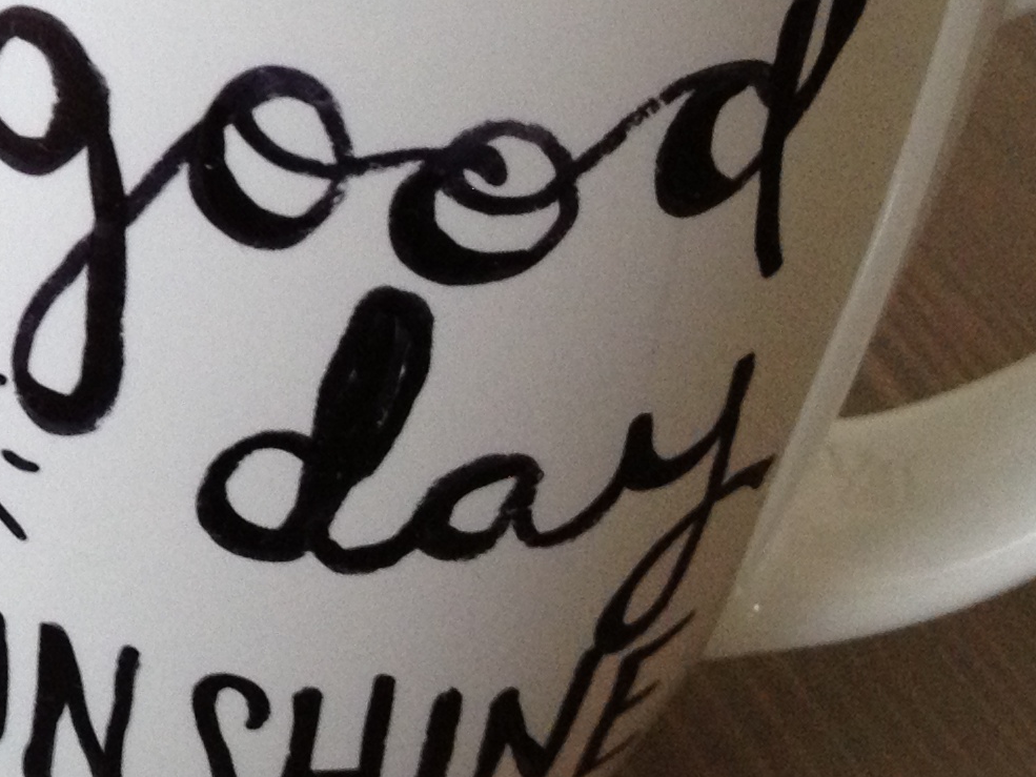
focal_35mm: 116
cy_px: -13
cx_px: -344
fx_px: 3472
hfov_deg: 16.0
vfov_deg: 12.6
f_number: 2.4
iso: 160
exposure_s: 1/20
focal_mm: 4.28
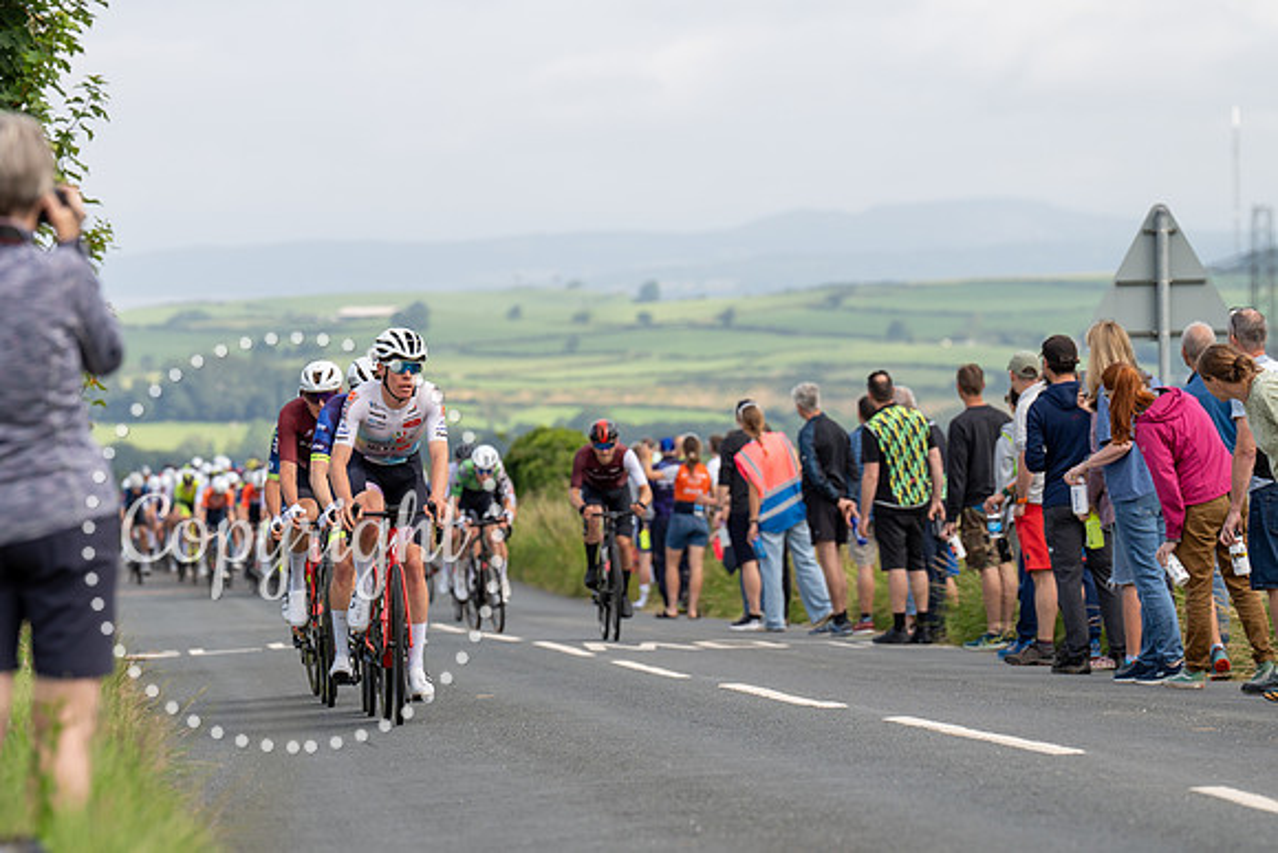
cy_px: 409
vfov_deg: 5.7
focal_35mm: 240
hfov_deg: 8.6
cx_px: 423
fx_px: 8537
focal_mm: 170
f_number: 4.5
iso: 250
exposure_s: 1/800
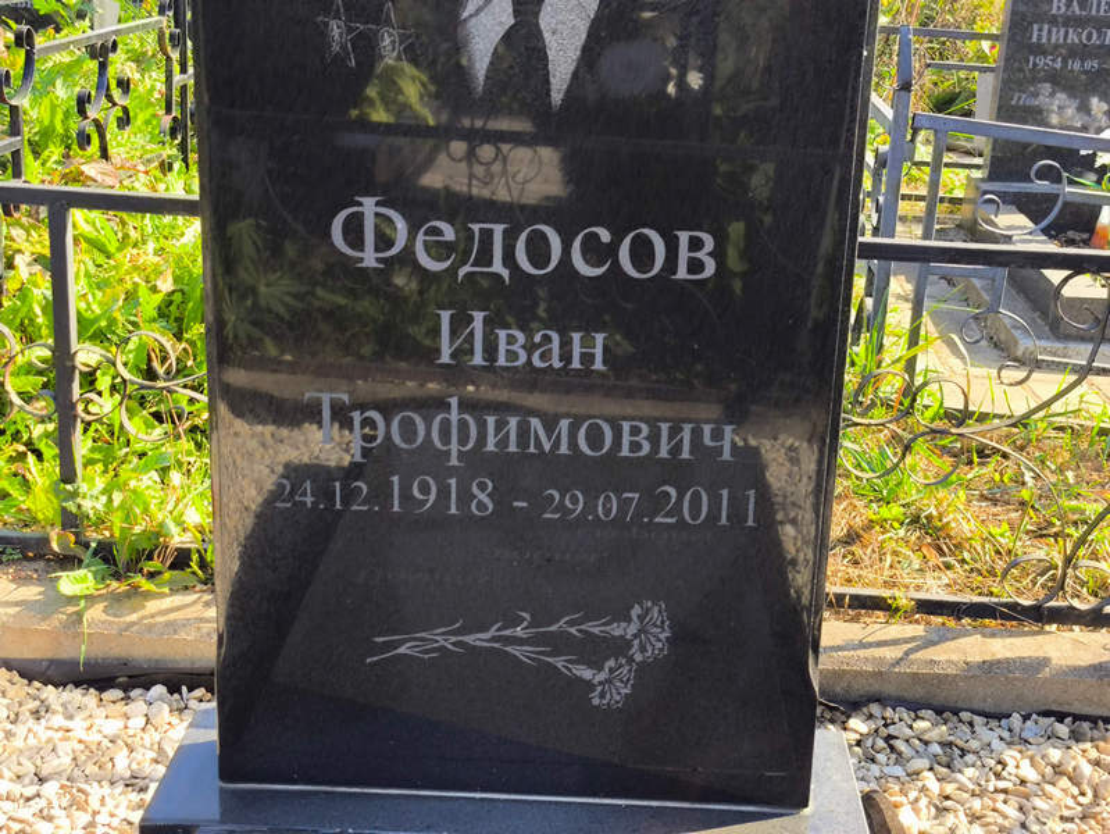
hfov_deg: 38.2
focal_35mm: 50
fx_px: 1604
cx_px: 555
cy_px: 417
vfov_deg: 29.1
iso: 50
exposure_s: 1/240
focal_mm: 4.71
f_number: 1.7
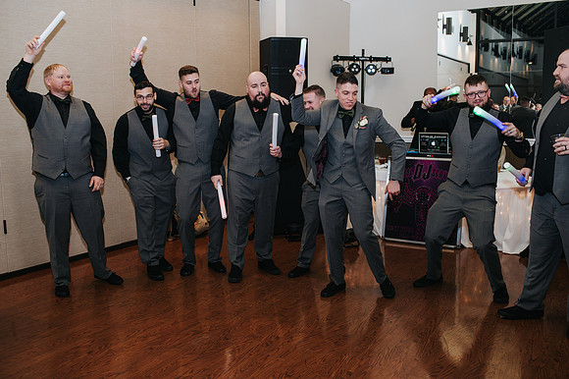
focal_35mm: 35
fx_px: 553
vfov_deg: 37.8
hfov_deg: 54.5
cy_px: 190
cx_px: 284
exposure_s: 1/200
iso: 800
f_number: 3.2
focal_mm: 35
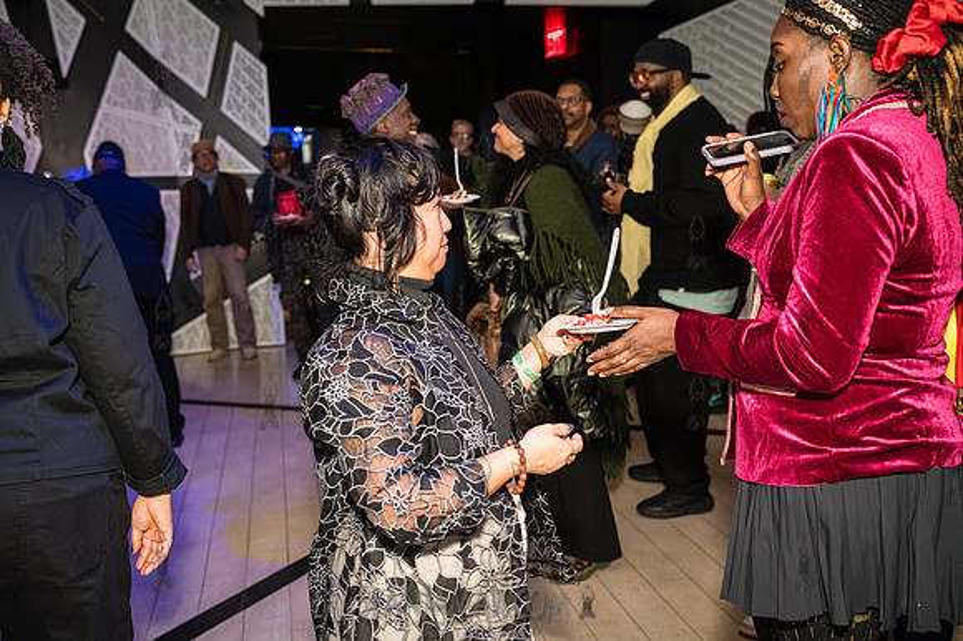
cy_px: 320
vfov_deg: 37.8
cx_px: 482
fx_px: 936
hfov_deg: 54.5
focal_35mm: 35
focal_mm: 35
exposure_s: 1/400
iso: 10000
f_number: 3.5
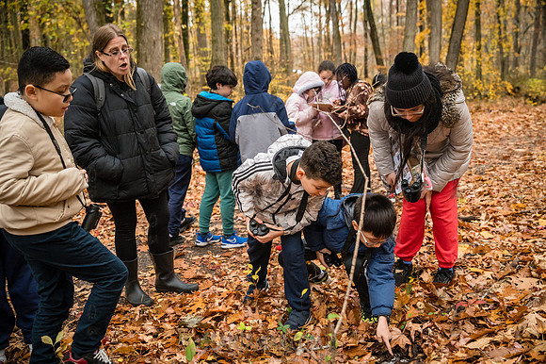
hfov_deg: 54.5
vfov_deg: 37.8
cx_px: 273
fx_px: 531
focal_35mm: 35
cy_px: 182
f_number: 3.5
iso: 6400
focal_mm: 35
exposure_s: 1/640
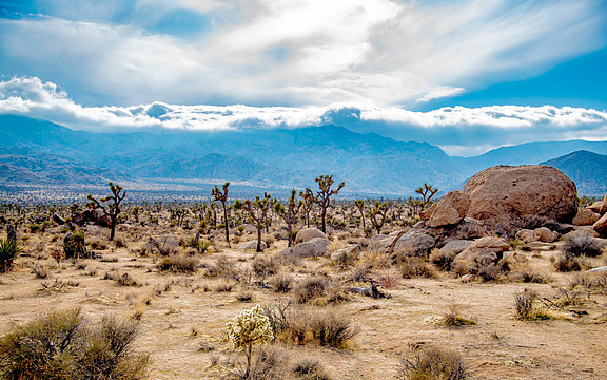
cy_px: 199
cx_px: 305
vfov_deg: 32.8
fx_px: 645
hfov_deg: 50.4
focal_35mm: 39
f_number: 4
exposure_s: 1/1000
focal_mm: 38
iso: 100
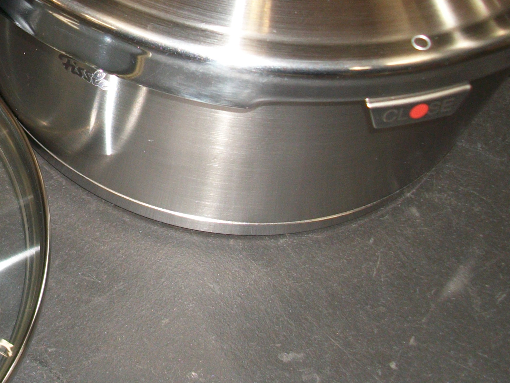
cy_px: 28
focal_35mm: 82
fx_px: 1208
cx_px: 46
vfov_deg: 17.7
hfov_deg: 23.2
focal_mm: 5.7
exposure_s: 1/40
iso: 96
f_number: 2.9
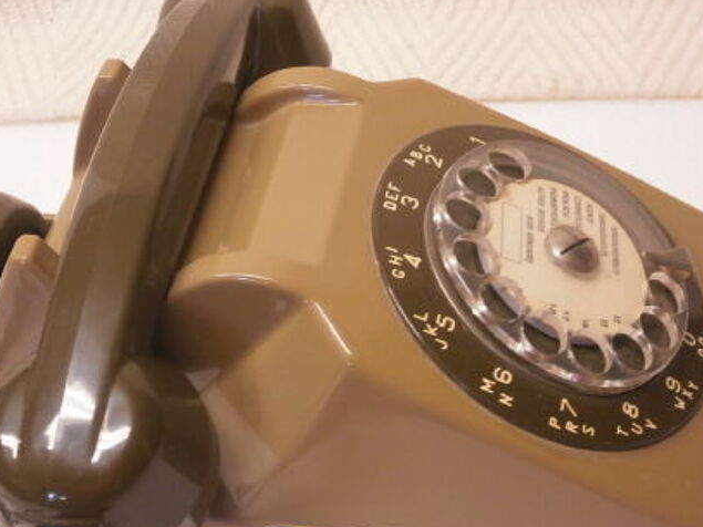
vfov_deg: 19.9
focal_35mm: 74
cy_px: 314
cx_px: 320
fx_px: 1503
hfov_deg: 26.3
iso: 200
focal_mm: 8.3
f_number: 3.4
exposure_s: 1/30
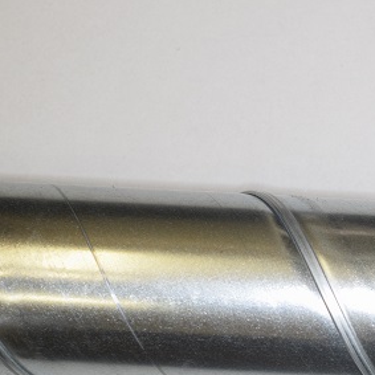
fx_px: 1765
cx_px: 456
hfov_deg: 11.9
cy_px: 286
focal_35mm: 144
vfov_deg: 12.1
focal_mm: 40
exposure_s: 1/125
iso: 560
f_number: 5.6
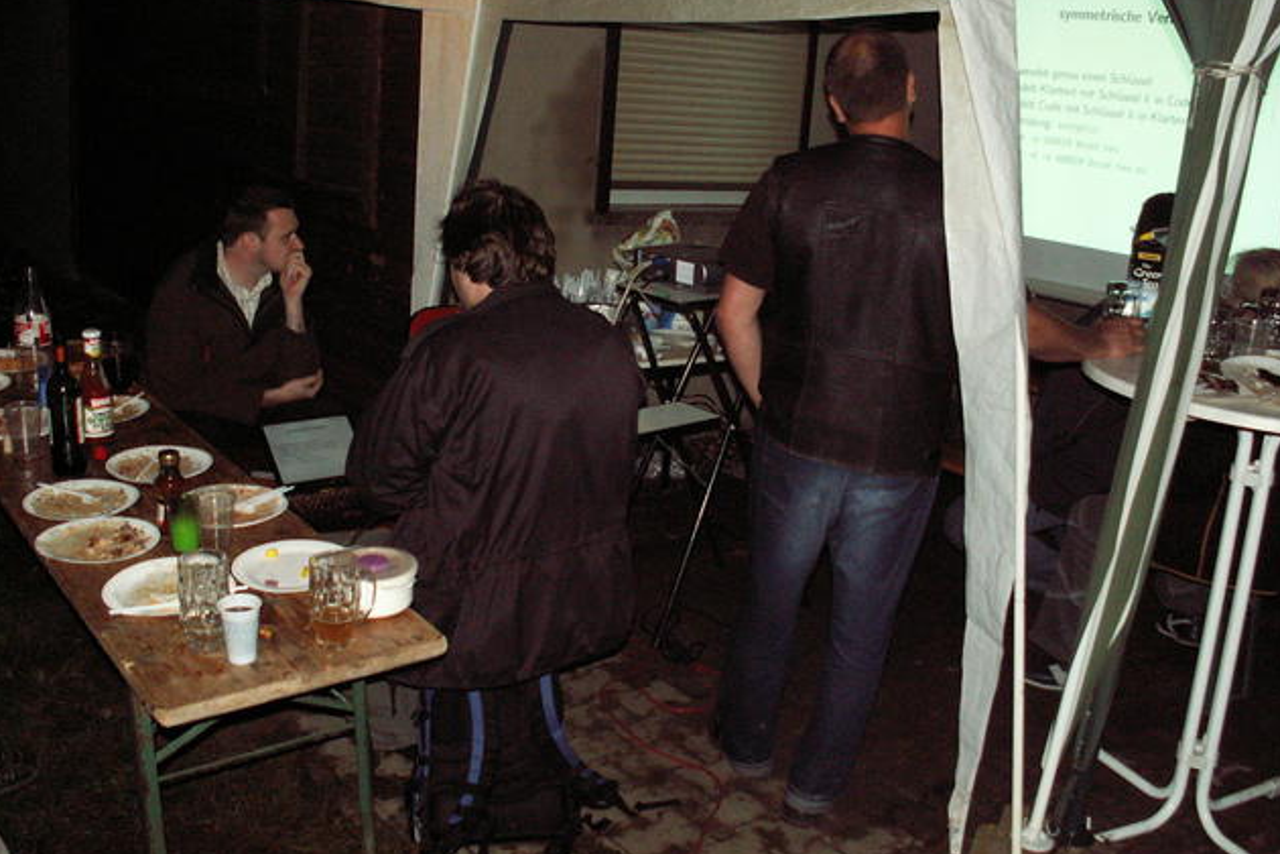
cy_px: 411
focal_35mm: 37
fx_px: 1315
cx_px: 638
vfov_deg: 35.9
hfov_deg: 51.9
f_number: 2.8
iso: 160
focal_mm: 5.86
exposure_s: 1/40
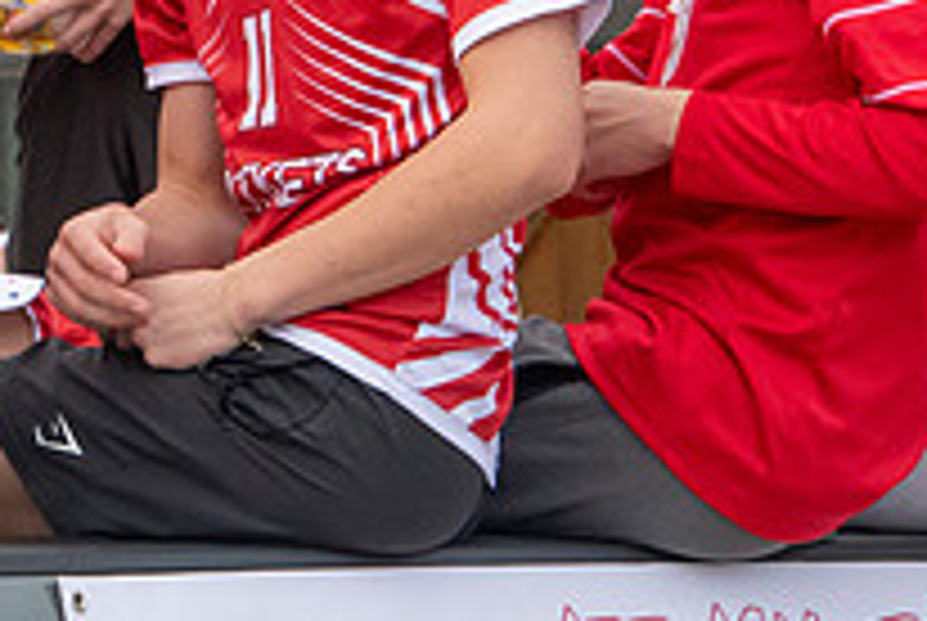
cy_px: -128
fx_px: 10882
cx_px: -225
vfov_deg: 3.3
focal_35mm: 422
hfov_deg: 4.9
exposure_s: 1/400
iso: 3200
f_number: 11
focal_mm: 150
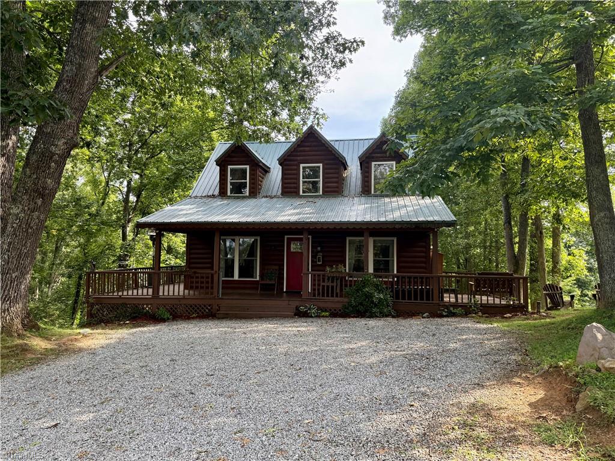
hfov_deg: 71.6
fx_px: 426
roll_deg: -0.8
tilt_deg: +3.7
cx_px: 308
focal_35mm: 24
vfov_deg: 56.8
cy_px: 230
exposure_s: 1/481
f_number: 1.78
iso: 100
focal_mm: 6.76
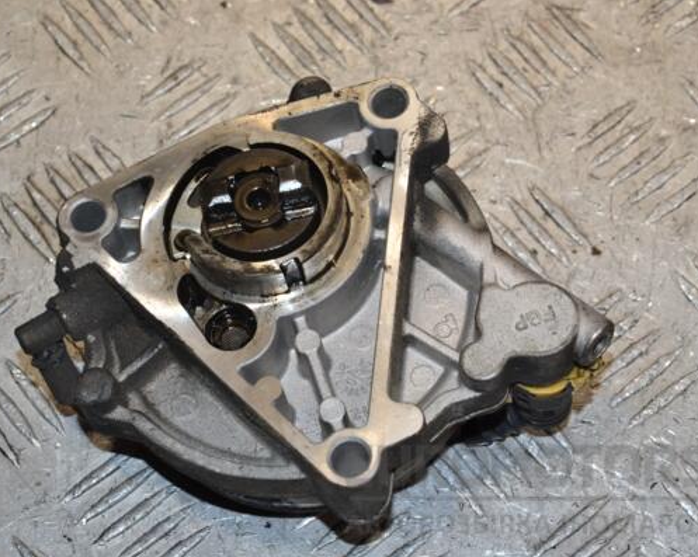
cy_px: 279
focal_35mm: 119
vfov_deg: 12.9
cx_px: 319
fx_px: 2457
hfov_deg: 16.2
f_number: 8
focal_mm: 70
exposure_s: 1/200
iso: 800
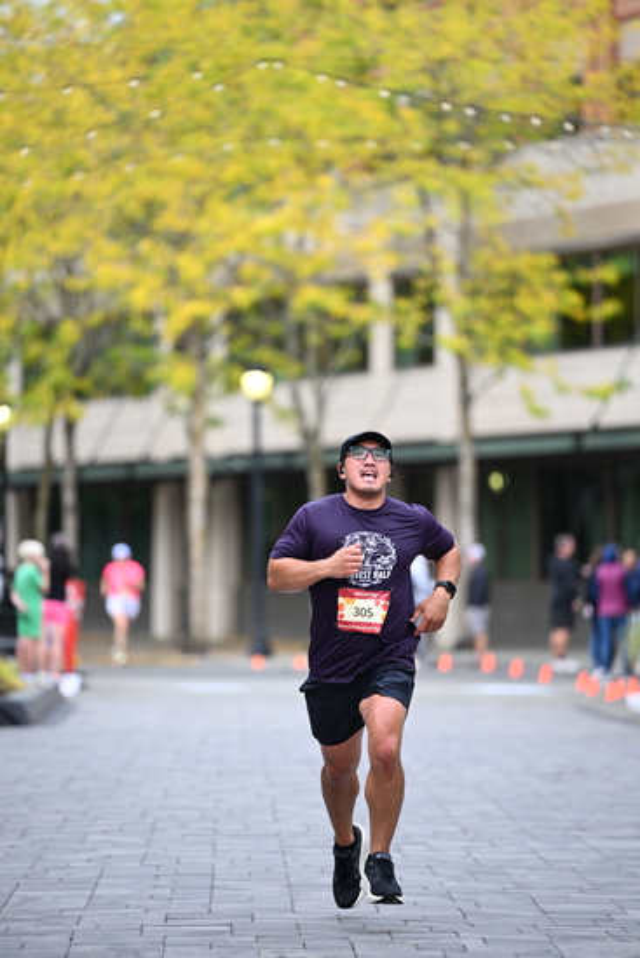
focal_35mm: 185
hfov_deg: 7.4
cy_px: 479
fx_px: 4930
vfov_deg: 11.1
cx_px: 320
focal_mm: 185
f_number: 2.8
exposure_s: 1/1600
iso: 1000
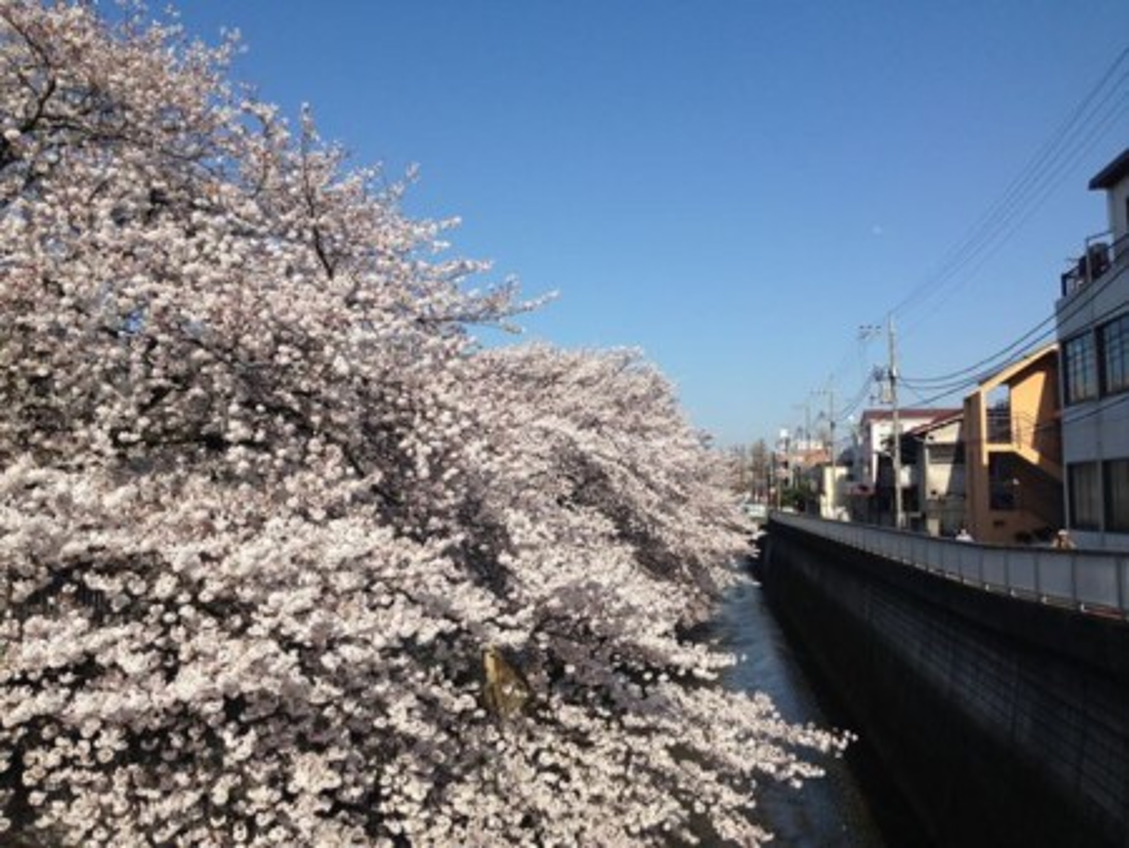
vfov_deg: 43.0
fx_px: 1077
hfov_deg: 55.3
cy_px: 424
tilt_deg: +4.2
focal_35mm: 33
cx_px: 564
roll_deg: -1.2
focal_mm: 4.12
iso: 50
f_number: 2.4
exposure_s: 1/2008
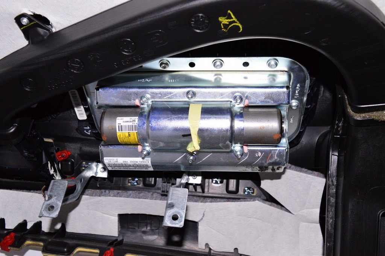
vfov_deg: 36.8
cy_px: 128
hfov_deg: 53.2
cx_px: 192
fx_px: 385
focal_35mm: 36
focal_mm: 24
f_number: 8
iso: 1600
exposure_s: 1/200
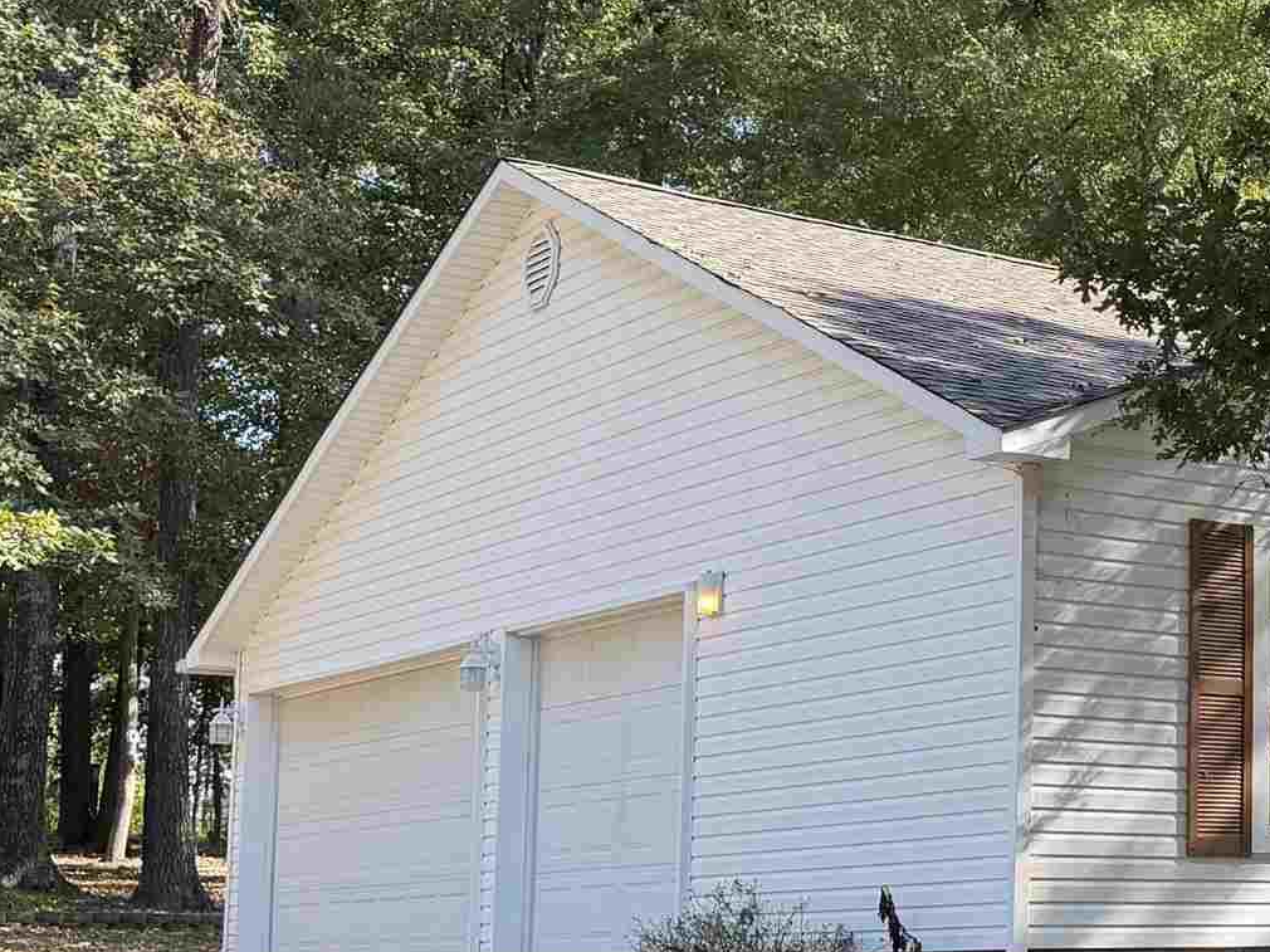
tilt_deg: +5.5
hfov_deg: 22.7
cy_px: 661
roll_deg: +1.0
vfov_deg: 20.1
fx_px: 2678
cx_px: 1808
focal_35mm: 73
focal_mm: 6.76
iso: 100
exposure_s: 1/632
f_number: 1.78
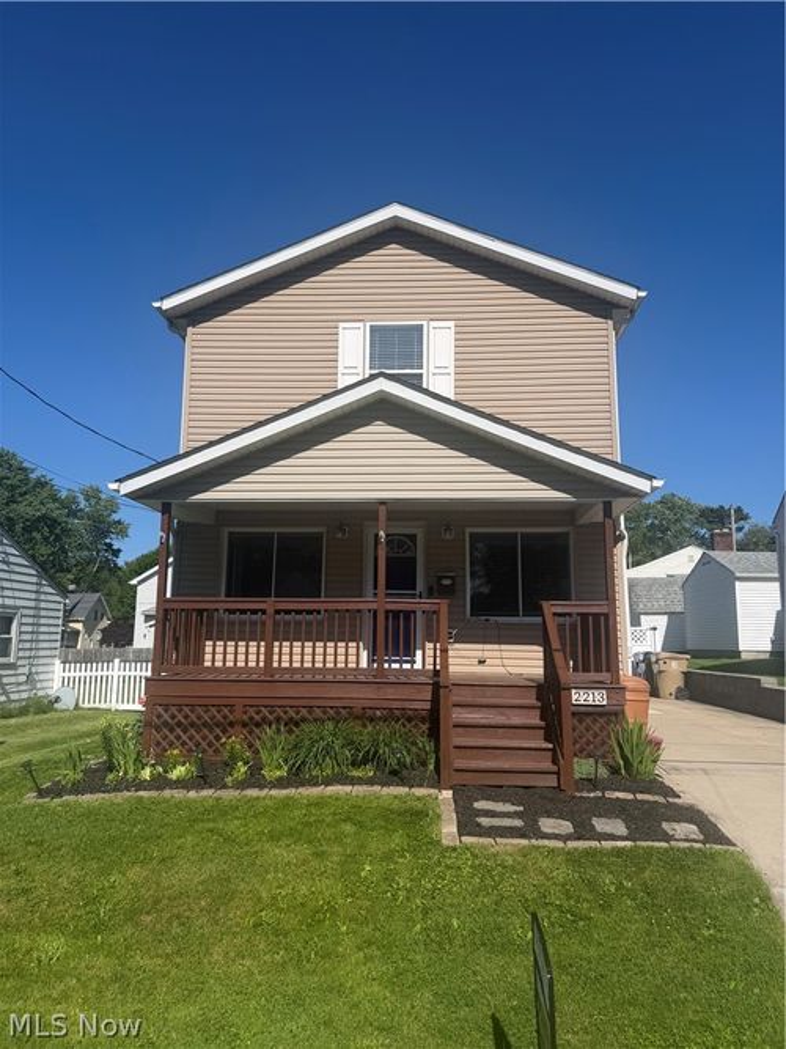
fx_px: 727
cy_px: 524
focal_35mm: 24
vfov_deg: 71.6
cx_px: 393
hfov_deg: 56.8
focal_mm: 6.76
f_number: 1.78
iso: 80
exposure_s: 1/6173
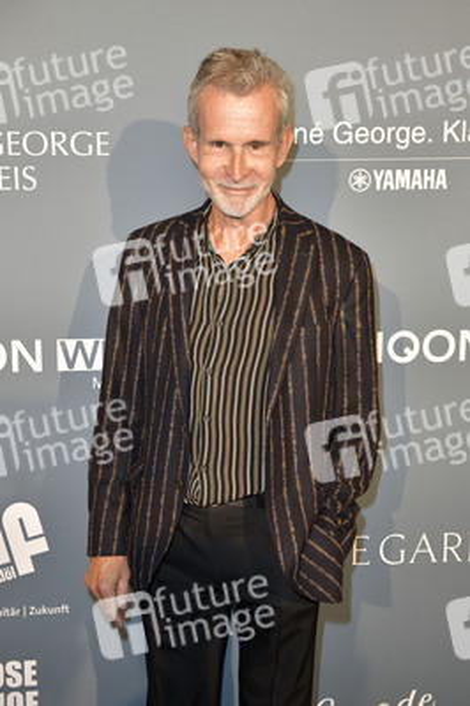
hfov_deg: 31.8
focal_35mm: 42
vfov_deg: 46.4
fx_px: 824
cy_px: 353
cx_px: 235
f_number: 5.6
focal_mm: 42
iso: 1250
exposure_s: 1/200
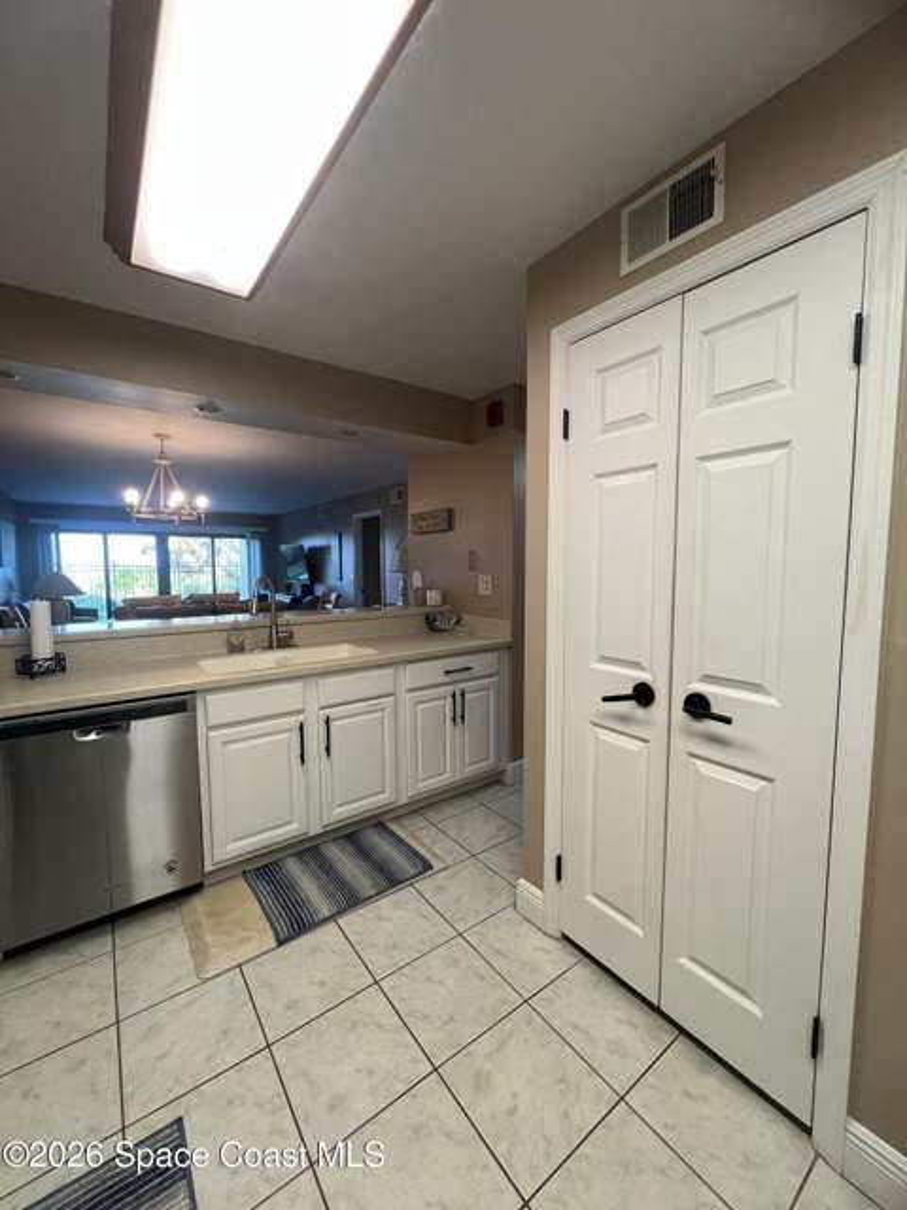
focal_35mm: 13
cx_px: 454
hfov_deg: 89.9
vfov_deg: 106.2
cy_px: 605
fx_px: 454
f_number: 1.8
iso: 200
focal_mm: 1.57
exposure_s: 1/120
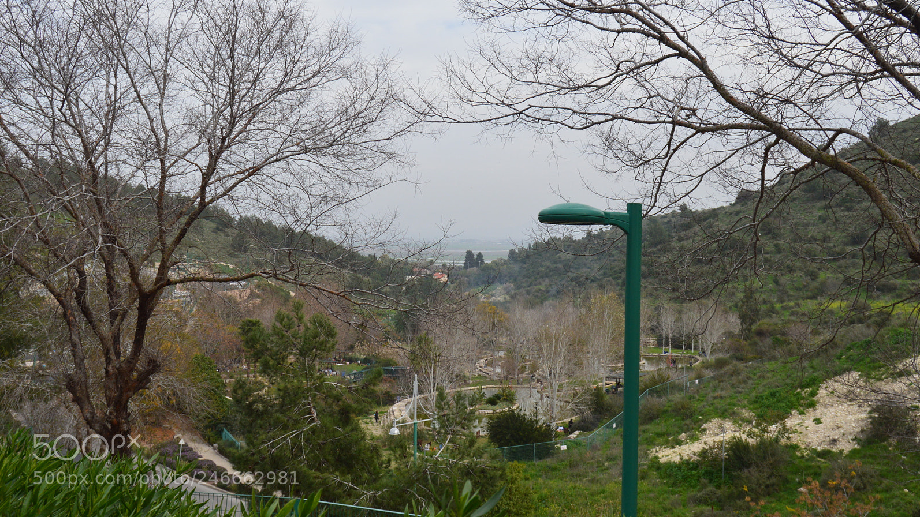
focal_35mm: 41
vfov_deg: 29.0
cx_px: 459
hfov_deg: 49.4
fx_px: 1000
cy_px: 216
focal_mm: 26
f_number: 10
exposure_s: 1/320
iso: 400
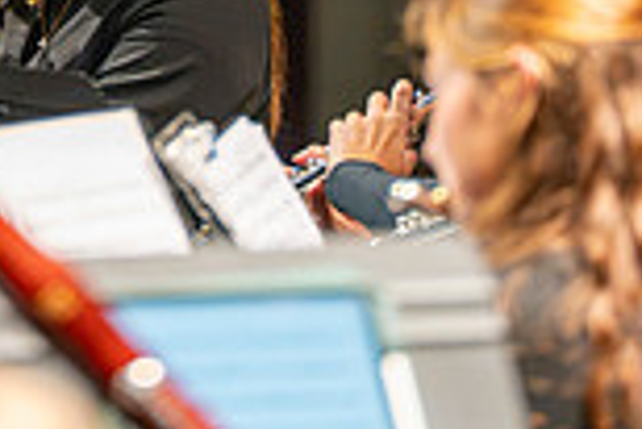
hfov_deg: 2.7
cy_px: -214
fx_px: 13459
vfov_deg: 1.8
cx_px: -21
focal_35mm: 754
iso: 4000
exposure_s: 1/640
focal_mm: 200
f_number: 2.8
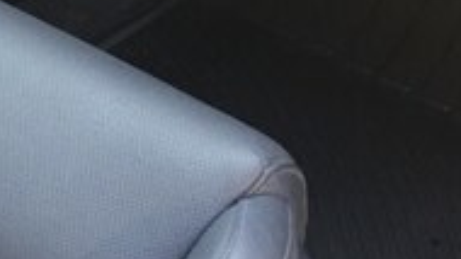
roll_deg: +6.5
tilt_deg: -28.3
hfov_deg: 18.9
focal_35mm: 110
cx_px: 2
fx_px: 1345
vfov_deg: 10.2
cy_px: -253
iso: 50
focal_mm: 4.15
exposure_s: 1/33
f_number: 2.2
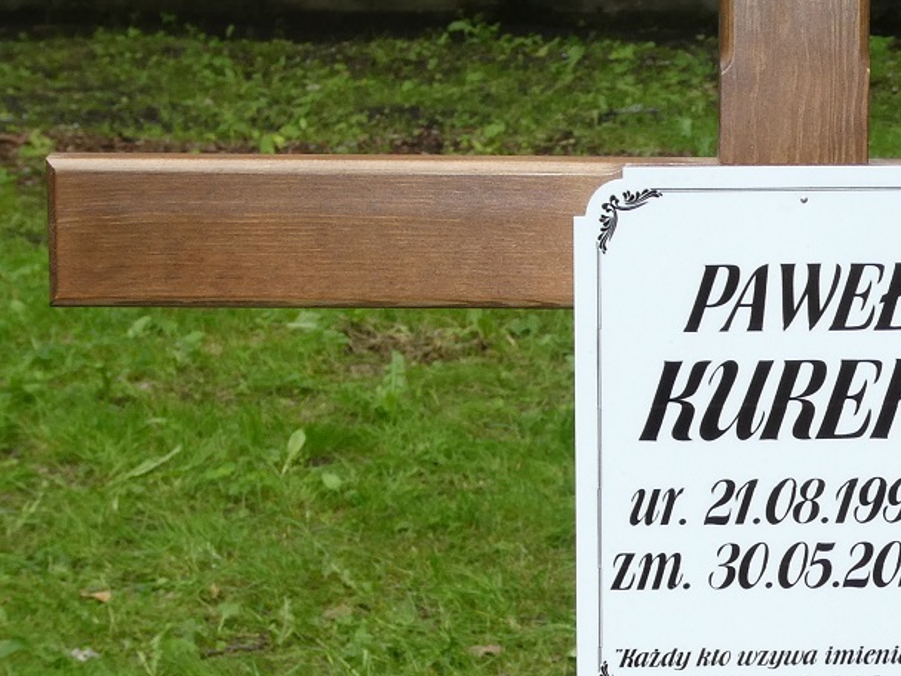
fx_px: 3696
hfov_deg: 13.8
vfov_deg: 10.4
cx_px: 711
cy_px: 433
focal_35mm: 142
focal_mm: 9.6
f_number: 4.1
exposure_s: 1/60
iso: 100
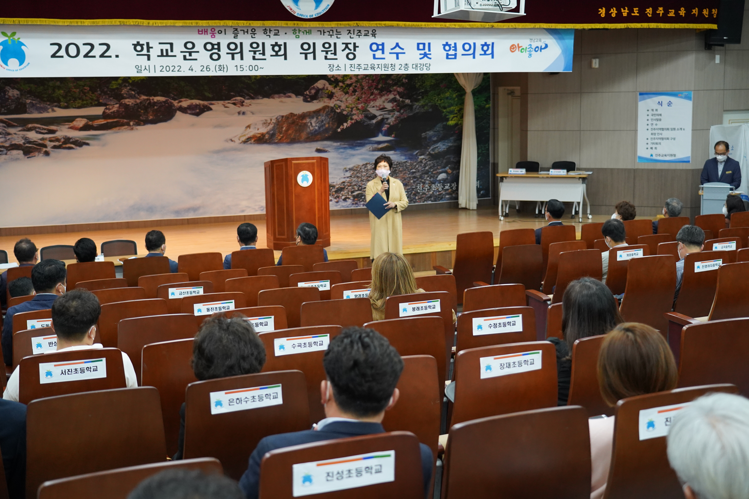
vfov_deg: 29.9
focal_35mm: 45
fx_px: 936
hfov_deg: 43.6
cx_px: 374
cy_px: 250
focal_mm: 45
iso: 3200
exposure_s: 1/160
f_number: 4
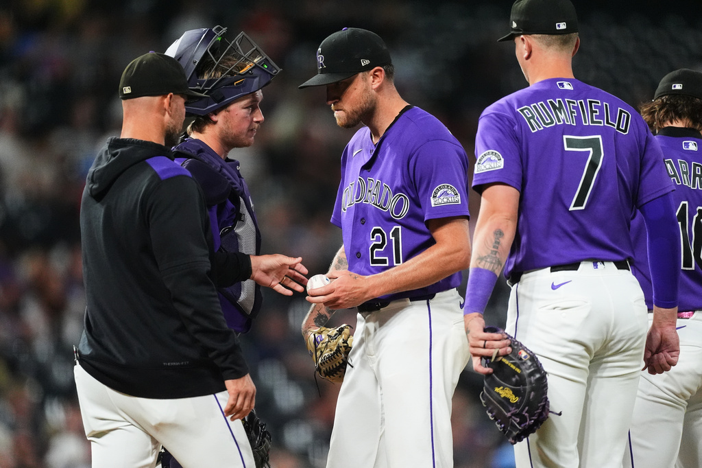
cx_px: 351
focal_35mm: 600
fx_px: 11696
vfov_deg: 2.3
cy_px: 234
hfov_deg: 3.4
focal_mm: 600
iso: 6400
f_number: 4
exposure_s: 1/2000
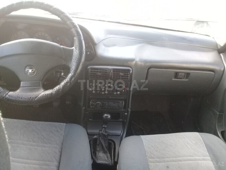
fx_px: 202
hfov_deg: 58.4
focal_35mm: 31
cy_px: 85
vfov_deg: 45.4
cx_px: 113
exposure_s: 1/50
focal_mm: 3.3
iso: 80
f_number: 2.2
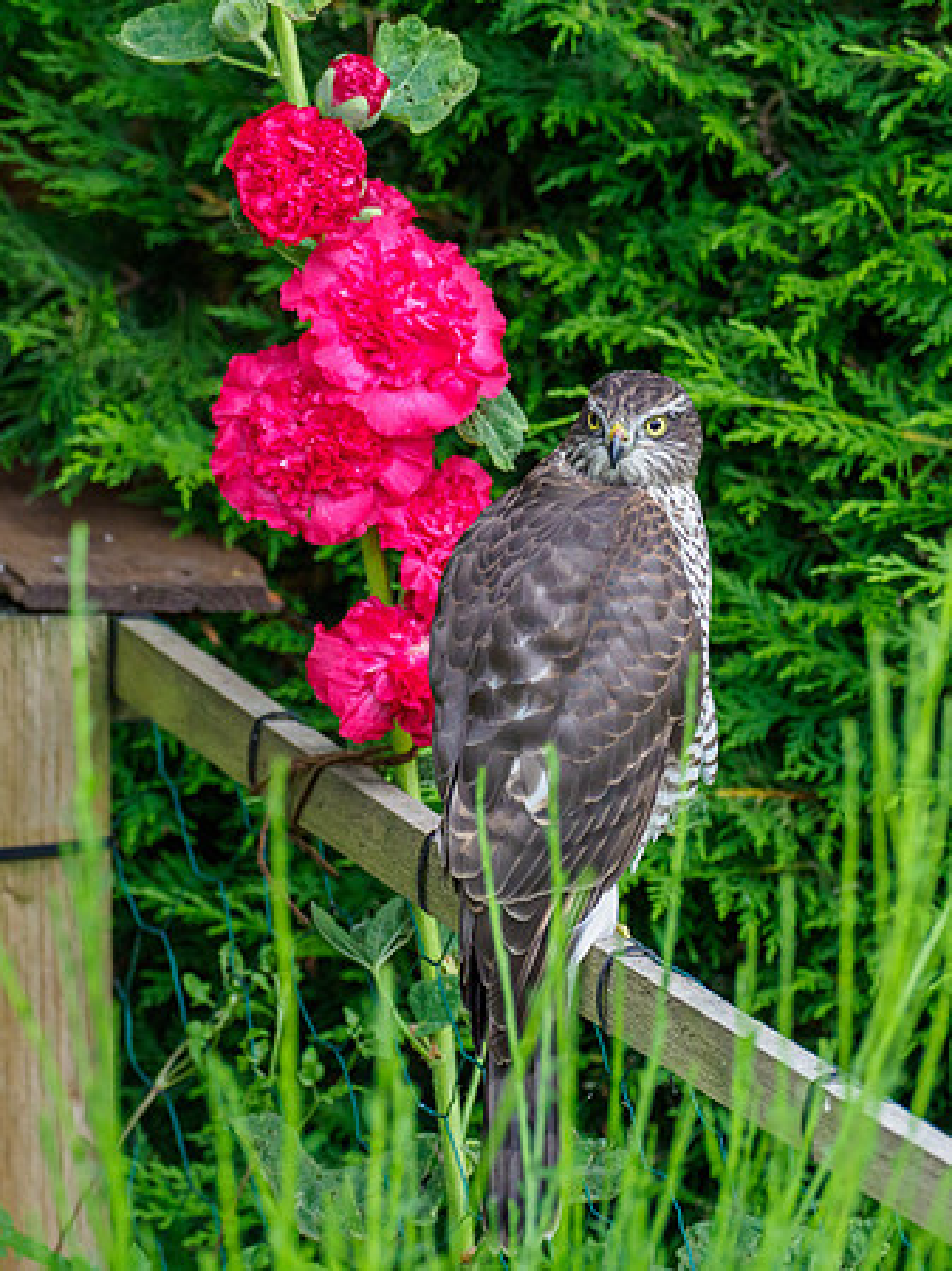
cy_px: 589
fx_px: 31555
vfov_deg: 2.3
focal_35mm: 860
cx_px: 476
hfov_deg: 1.7
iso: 2000
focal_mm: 300
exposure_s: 1/320
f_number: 4.5
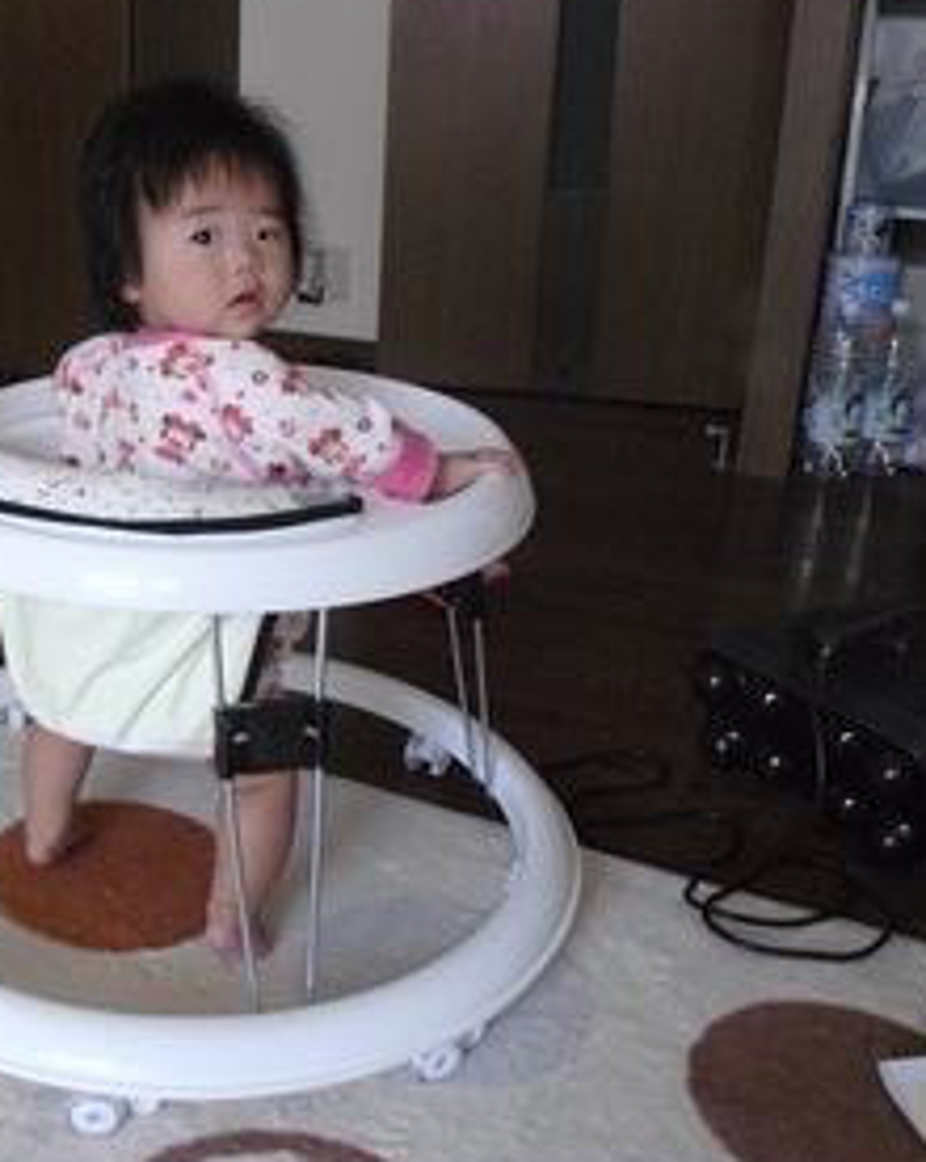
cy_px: 568
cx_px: 206
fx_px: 1751
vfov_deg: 36.7
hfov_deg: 29.1
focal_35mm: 51
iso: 400
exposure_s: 1/30
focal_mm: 6
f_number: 2.8
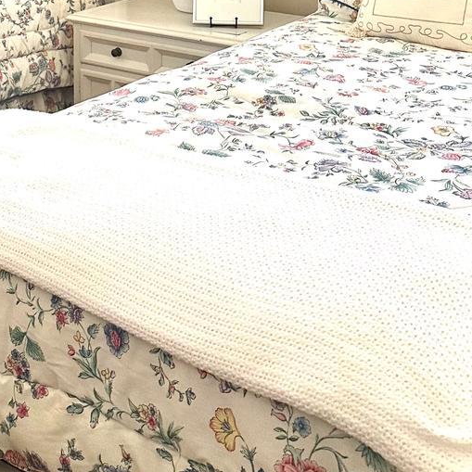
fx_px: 987
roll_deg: +1.3
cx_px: -4
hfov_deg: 25.5
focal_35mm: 64
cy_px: -25
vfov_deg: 25.3
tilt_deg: -8.0
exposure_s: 1/60
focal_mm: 6.86
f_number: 1.78
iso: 320
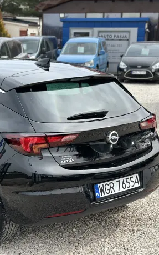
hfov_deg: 18.0
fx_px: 492
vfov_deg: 29.0
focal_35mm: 71
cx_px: 8
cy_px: 131
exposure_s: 1/2532
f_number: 1.78
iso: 80
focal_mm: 6.86
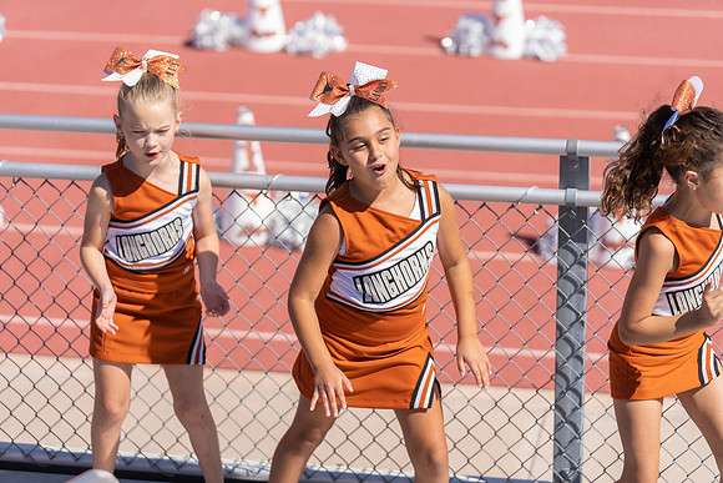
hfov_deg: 19.3
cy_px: 242
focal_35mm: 106
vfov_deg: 12.9
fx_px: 2129
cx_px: 362
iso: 100
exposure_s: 1/1250
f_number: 2.8
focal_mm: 106
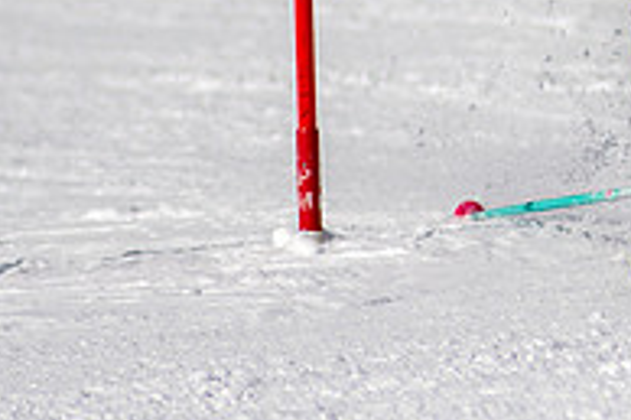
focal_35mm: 1768
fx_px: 30962
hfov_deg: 1.2
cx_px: 753
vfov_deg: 0.8
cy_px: -79
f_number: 2.8
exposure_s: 1/8000
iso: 100
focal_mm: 300
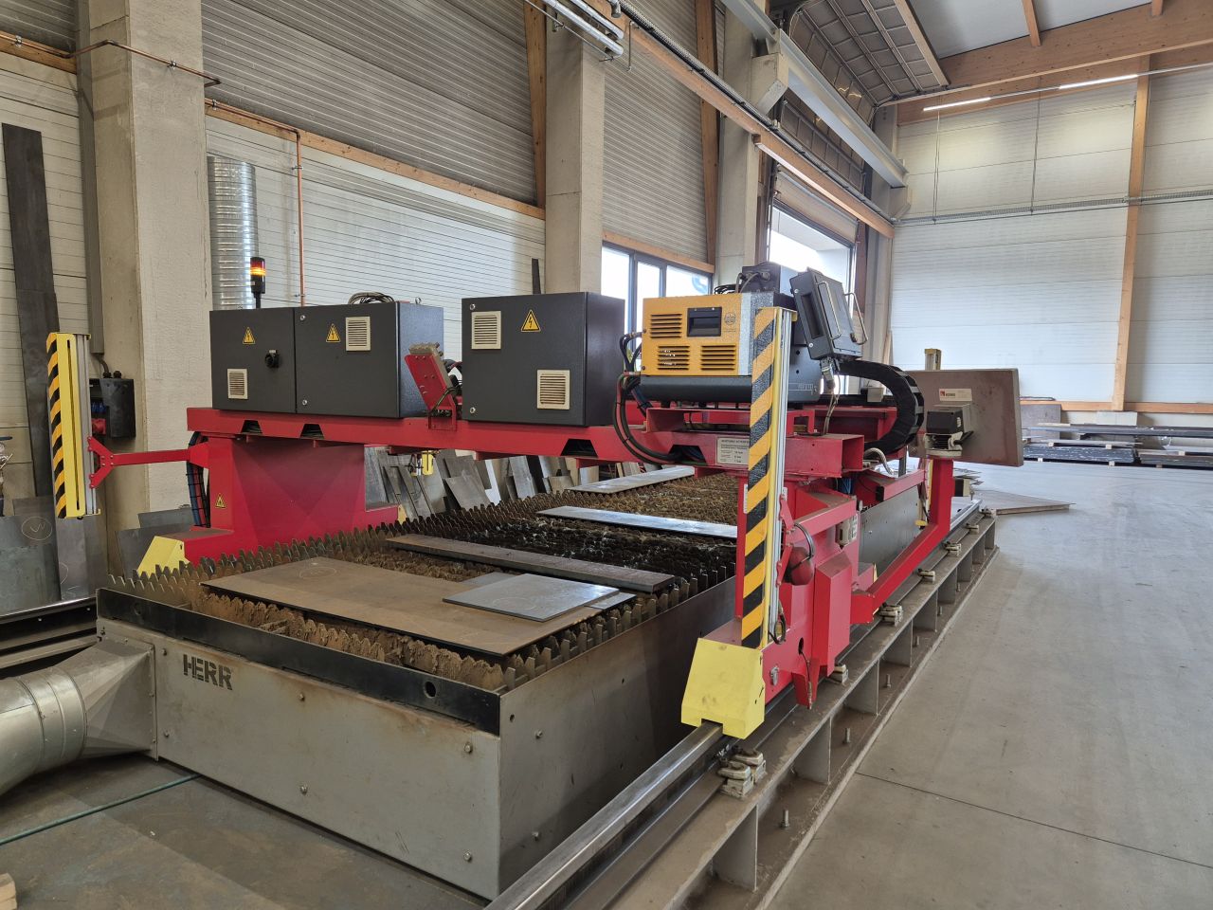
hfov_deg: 73.9
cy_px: 455
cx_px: 606
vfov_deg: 58.9
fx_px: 806
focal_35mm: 23
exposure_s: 1/100
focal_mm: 5.4
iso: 125
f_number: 1.8
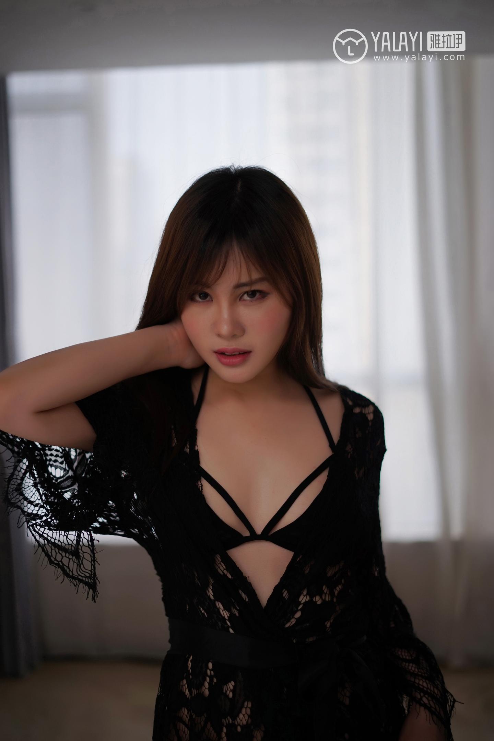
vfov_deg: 39.6
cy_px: 370
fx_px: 1029
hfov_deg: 27.0
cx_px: 247
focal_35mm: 50
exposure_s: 1/800
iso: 250
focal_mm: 50
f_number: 1.8
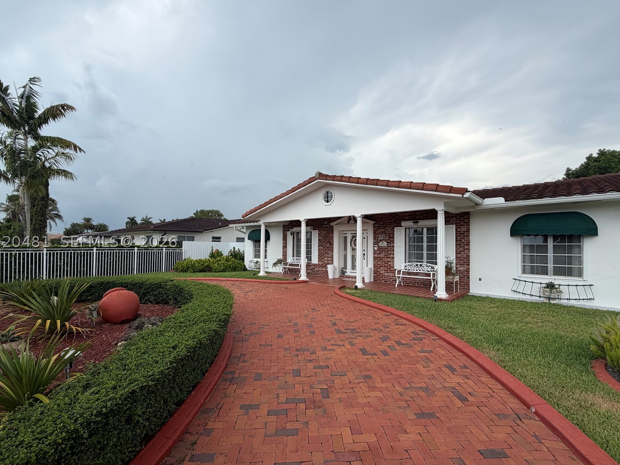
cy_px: 242
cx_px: 313
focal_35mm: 16
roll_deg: +0.2
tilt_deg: +0.5
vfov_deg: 78.1
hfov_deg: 94.5
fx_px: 287
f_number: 2.2
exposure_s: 1/770
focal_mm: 2.22
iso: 40
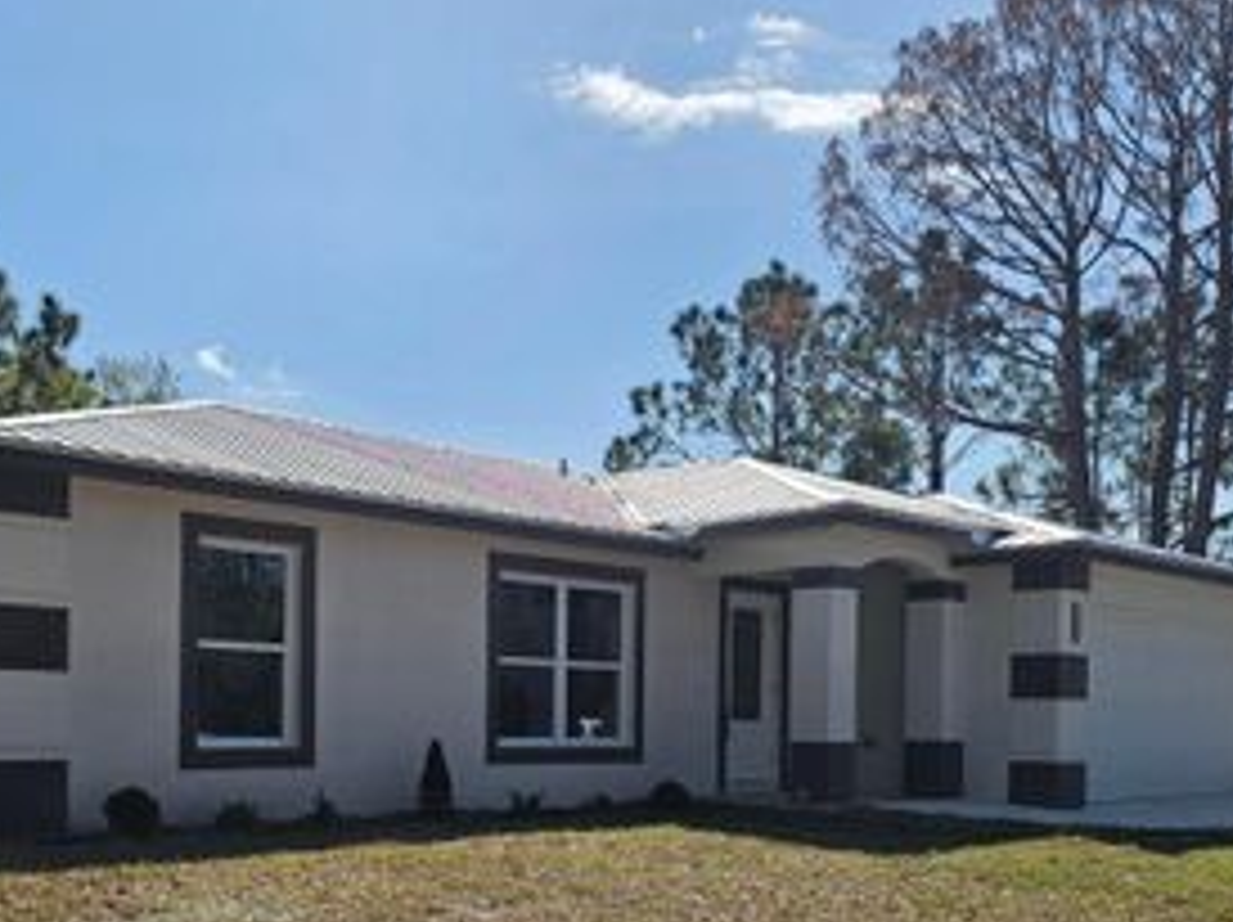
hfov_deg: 44.7
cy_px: 726
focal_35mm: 42
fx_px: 1495
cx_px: 513
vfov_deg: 33.4
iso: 10
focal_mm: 6.3
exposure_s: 1/1167
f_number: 1.7
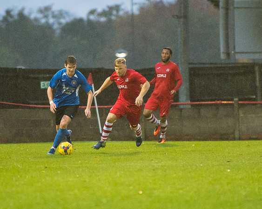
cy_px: 134
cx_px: 141
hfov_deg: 3.5
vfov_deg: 2.8
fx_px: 4307
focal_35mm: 556
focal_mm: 200
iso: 4000
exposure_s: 1/1000
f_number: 2.8
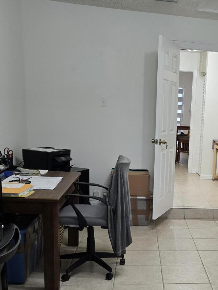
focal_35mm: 48
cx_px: 204
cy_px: 209
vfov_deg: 38.8
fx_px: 403
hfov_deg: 28.8
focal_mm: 6.3
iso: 125
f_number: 1.7
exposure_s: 1/120
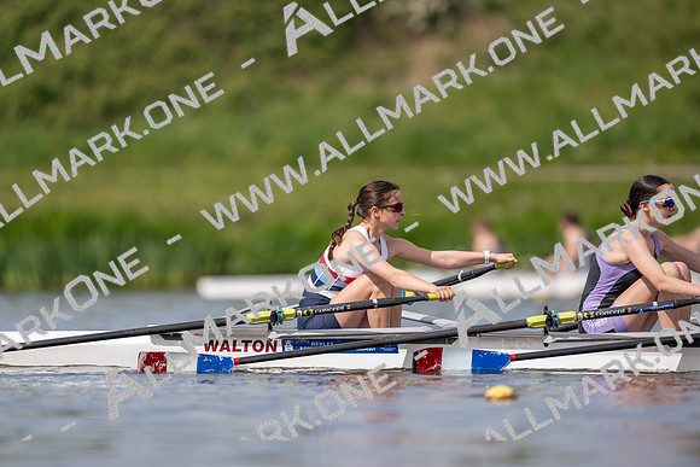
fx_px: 11669
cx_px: 350
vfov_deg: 2.3
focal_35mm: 600
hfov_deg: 3.4
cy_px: 234
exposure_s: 1/2500
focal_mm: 600
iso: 220
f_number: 4
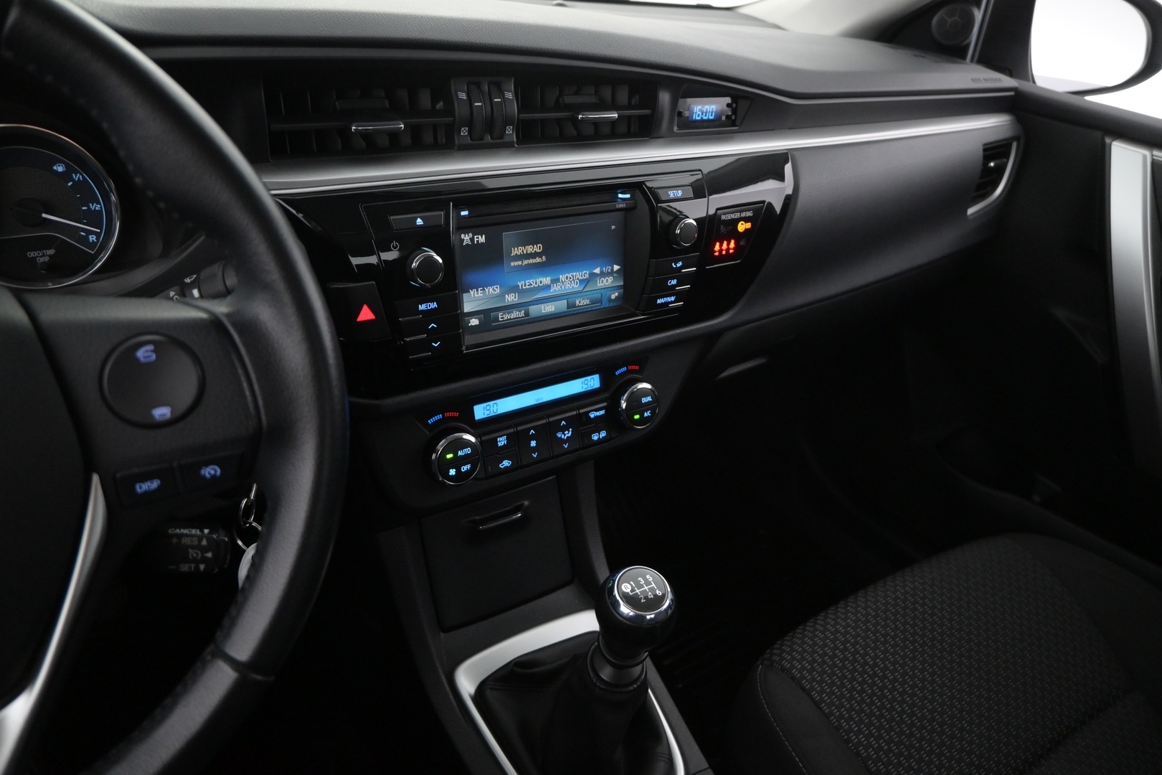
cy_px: 388
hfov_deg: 73.7
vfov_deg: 53.1
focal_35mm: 24
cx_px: 581
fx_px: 775
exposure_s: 1/50
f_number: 3.5
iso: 2500
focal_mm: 16
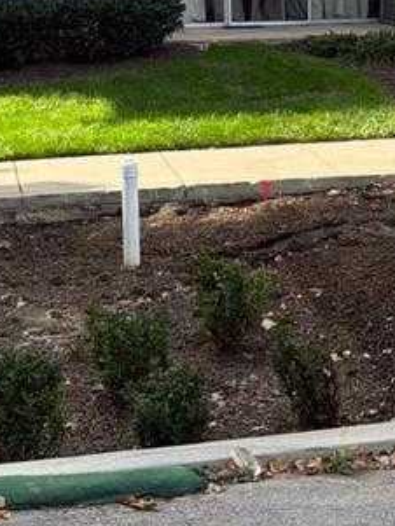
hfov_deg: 17.2
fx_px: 1308
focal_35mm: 86
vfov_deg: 20.9
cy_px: -135
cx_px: 152
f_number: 1.78
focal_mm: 6.76
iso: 100
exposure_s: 1/1949
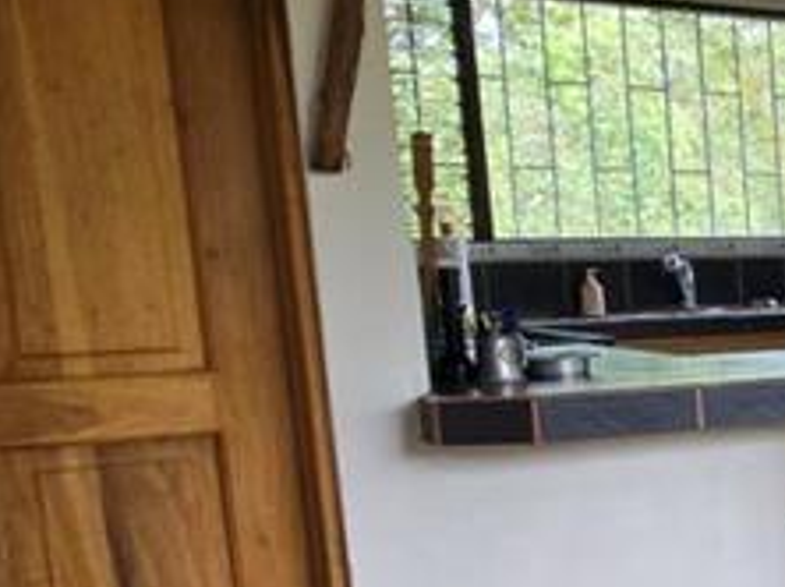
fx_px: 1359
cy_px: 417
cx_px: 1634
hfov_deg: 18.3
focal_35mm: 60
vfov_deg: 24.2
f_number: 2.2
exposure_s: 1/120
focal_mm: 2.2
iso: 50
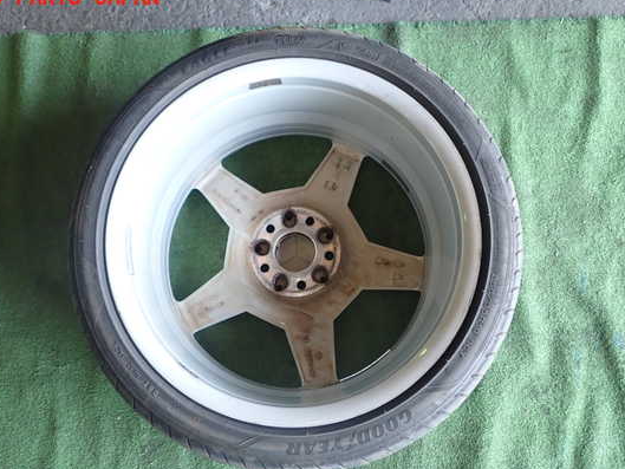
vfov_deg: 41.8
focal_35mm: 34
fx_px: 614
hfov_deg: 53.9
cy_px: 248
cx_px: 299
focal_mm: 5.4
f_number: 2.3
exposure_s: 1/60
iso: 200
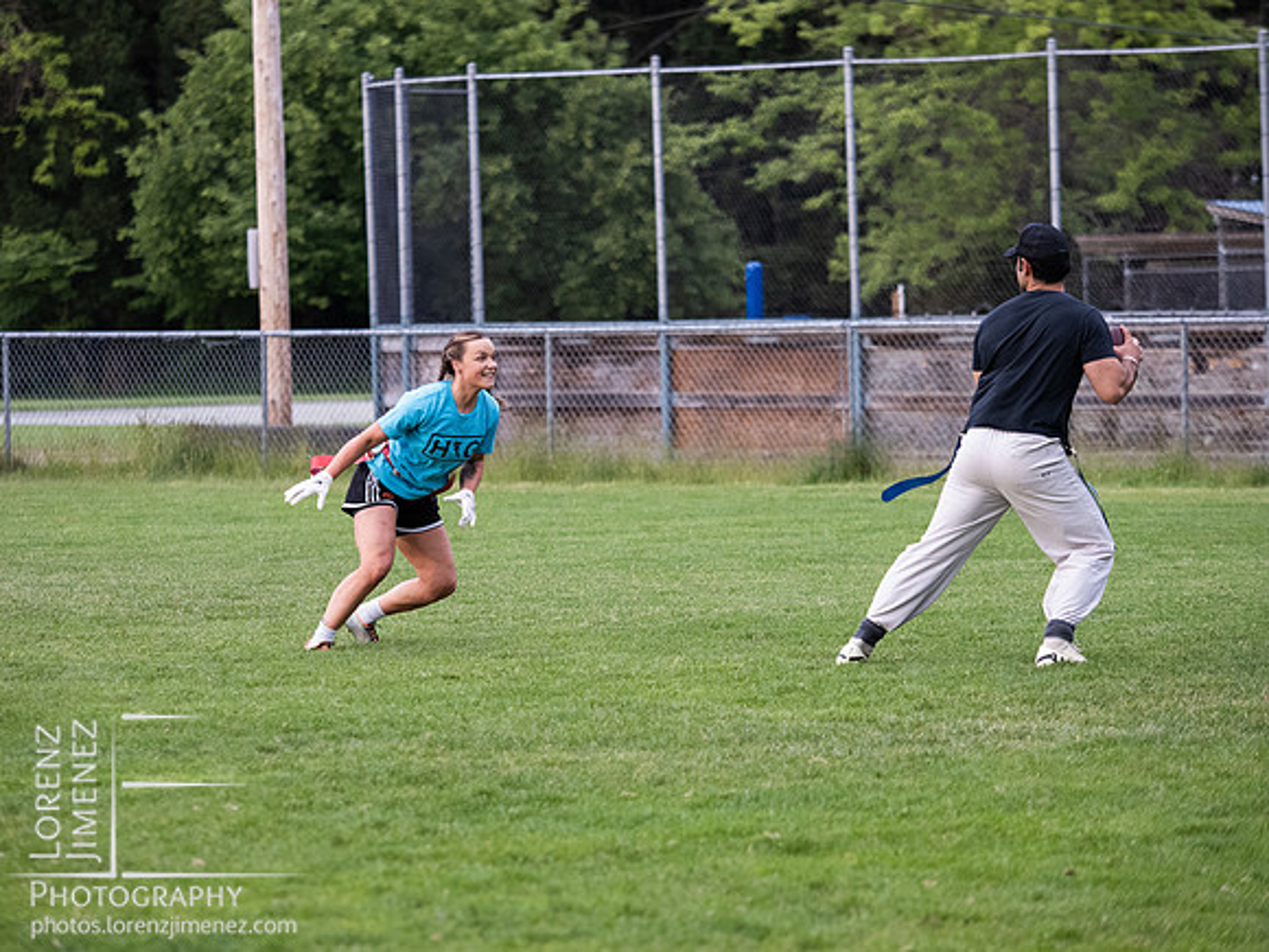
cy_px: 476
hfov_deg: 9.3
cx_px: 634
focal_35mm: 212
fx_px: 7772
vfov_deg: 7.0
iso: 1600
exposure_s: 1/1250
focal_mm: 106
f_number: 2.8
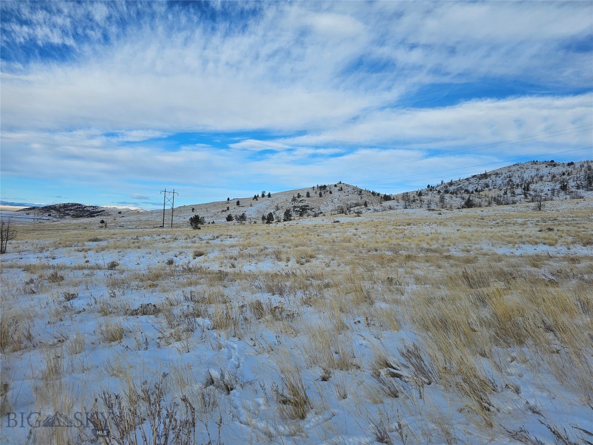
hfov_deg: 73.9
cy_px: 222
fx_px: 394
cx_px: 296
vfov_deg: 58.9
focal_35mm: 23
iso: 10
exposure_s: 1/1225
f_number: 1.7
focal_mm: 6.3
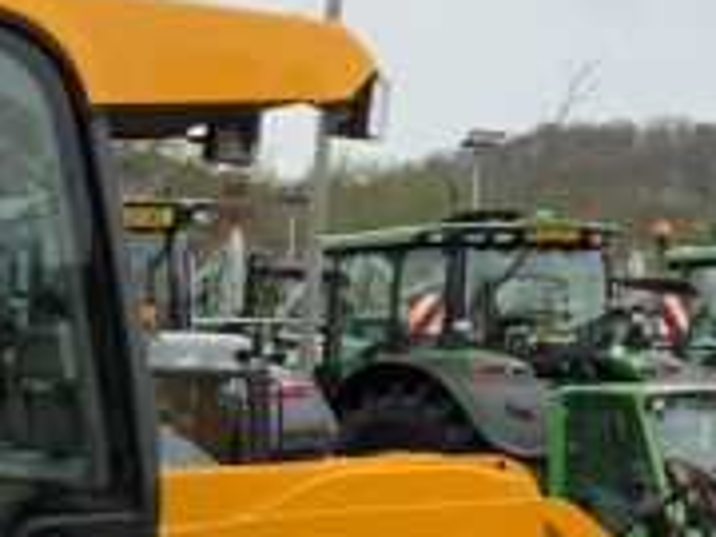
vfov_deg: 8.9
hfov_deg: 11.2
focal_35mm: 165
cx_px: -545
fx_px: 3413
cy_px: 664
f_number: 1.8
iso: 16
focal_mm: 3
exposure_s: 1/1035
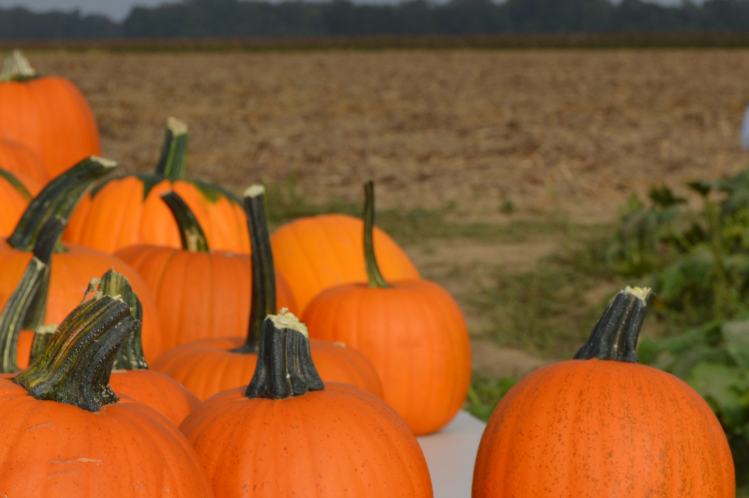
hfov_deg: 14.4
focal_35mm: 142
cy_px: 483
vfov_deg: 9.6
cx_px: 521
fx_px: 2953
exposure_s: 1/200
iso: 100
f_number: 11
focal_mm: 45
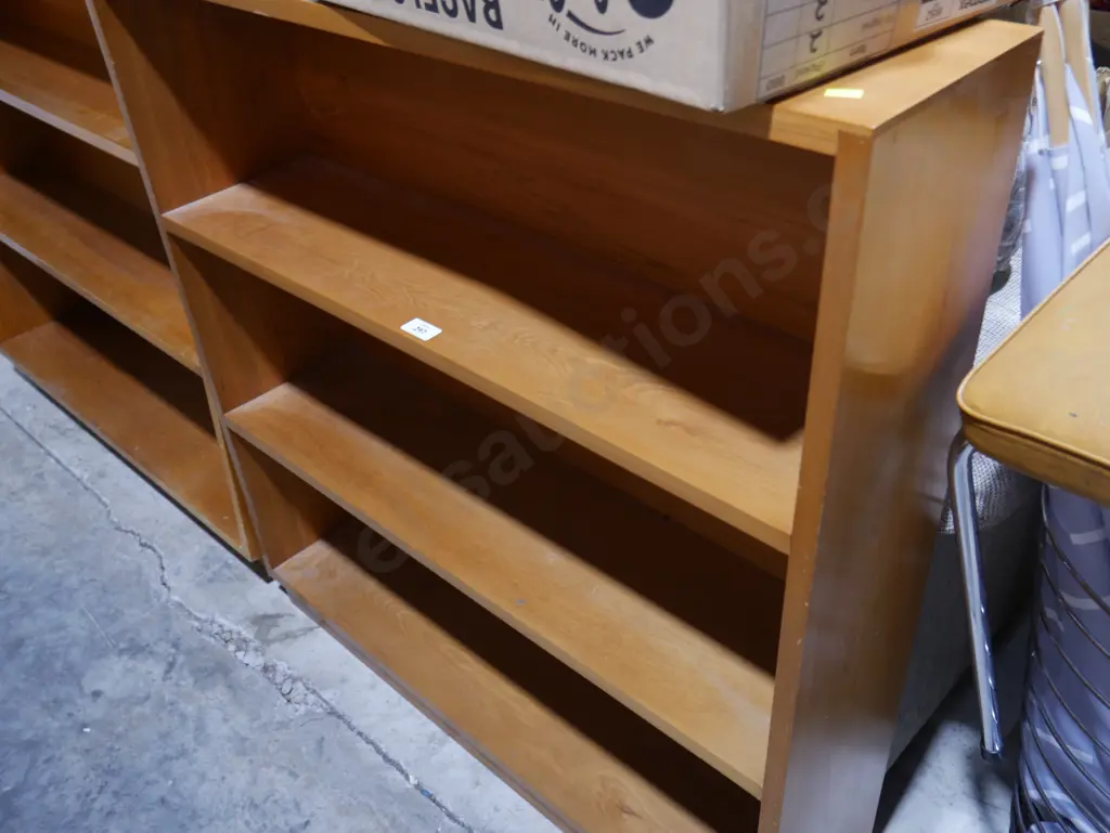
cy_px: 416
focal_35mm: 32
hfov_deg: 56.8
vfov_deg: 44.2
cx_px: 555
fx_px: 1027
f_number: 3.6
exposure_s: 1/60
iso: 400
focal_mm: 16
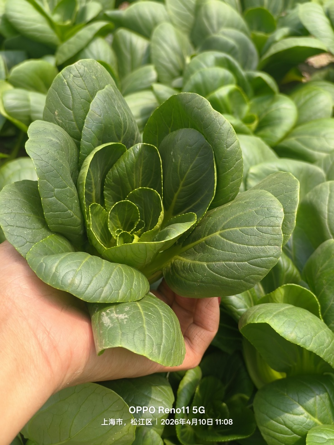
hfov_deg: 30.9
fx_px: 605
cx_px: 167
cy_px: 222
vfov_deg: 40.4
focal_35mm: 47
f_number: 1.4
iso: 50
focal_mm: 7.08
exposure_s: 1/782
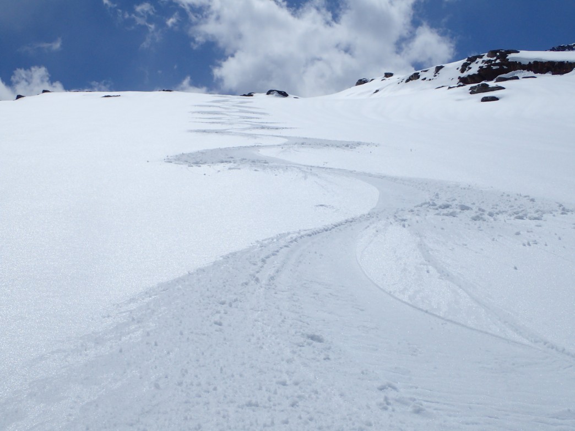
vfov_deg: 31.5
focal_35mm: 46
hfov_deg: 41.2
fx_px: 764
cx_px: 288
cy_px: 216
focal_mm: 8.41
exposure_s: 1/1000
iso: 200
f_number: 13
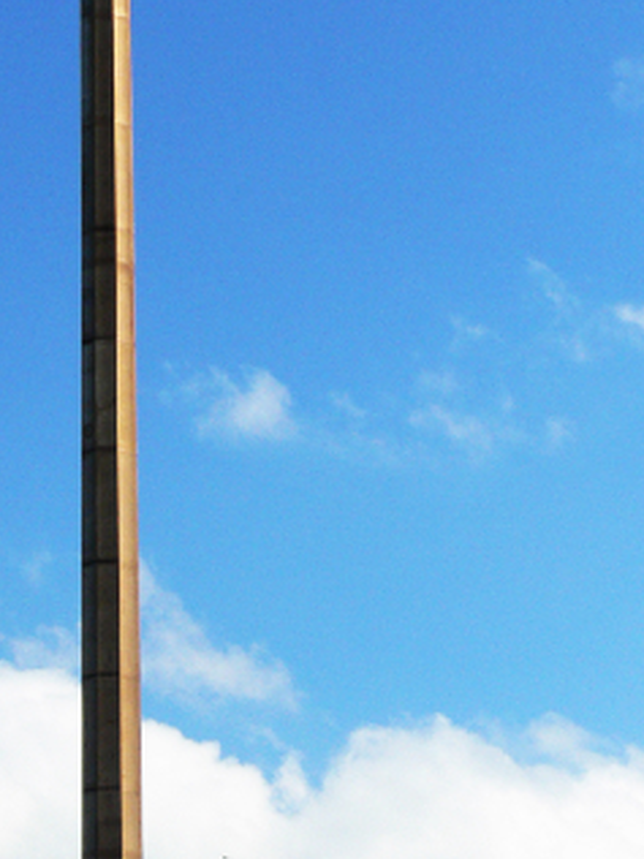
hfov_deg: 7.7
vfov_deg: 10.2
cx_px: 269
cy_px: 544
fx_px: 4787
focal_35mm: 193
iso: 80
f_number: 5.6
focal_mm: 12.9
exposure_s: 1/160
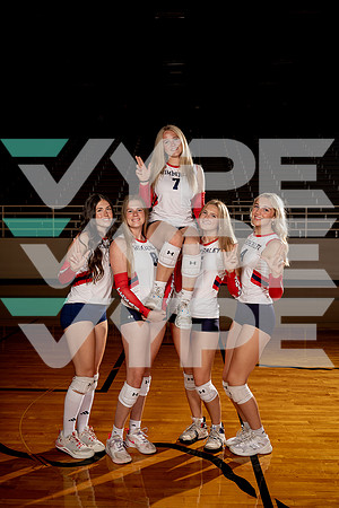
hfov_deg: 35.1
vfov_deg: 50.7
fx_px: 537
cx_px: 170
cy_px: 254
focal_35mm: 38
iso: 100
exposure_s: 1/250
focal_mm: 38
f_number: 5.6
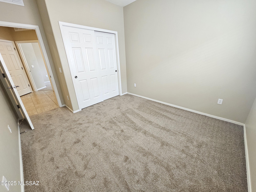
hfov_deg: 106.2
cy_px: 96
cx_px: 128
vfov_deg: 89.9
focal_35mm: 13
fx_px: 96
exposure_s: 1/40
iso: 400
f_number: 2.2
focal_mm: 2.2
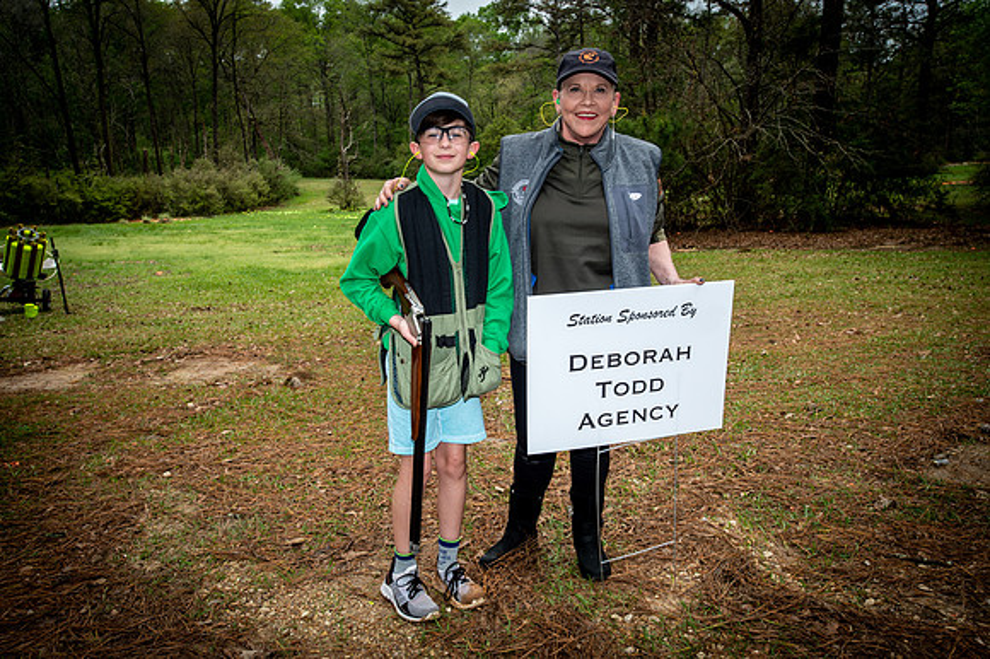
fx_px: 824
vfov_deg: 43.6
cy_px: 330
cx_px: 495
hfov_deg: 62.0
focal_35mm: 30
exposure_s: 1/125
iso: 125
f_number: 8
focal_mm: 30
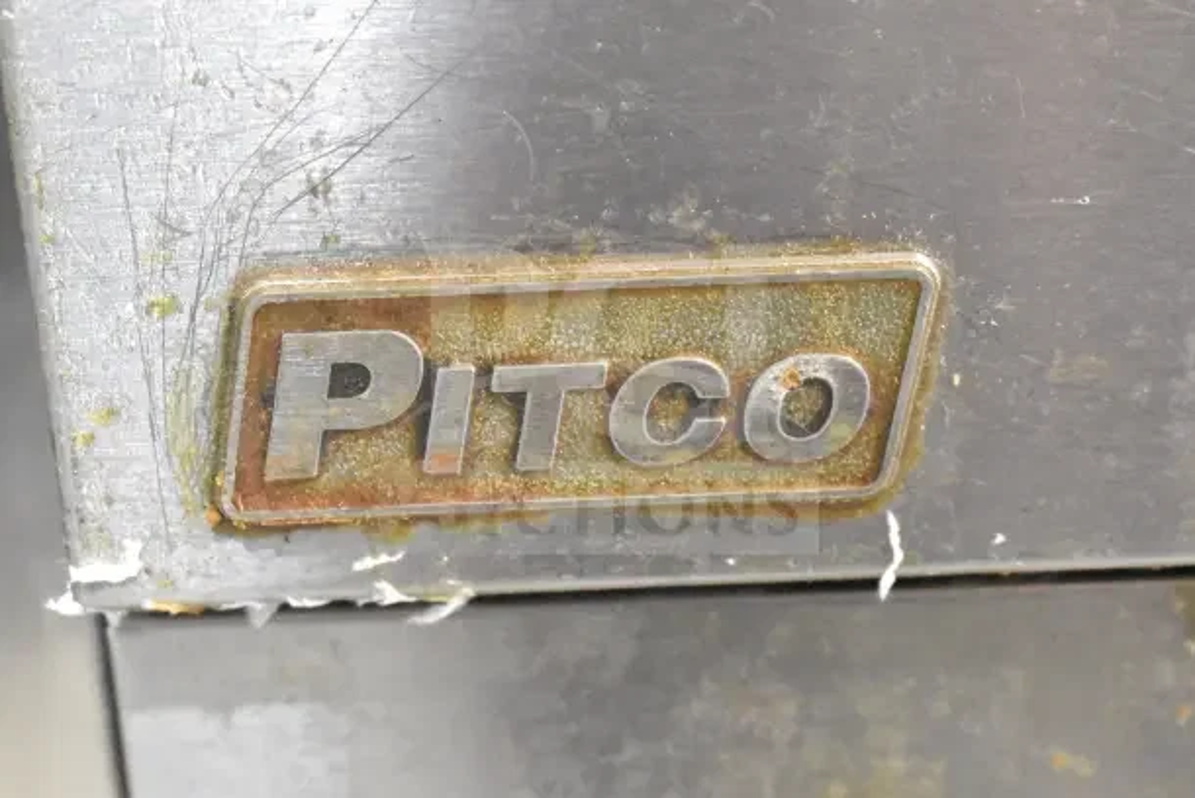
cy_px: 399
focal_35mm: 82
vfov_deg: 16.6
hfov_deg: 24.6
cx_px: 598
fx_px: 2739
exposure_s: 1/100
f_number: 5.6
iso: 18000
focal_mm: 55
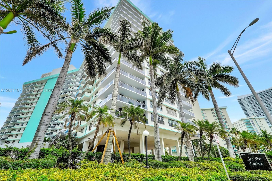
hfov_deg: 95.0
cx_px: 136
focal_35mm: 16
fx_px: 125
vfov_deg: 72.0
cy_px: 90
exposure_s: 1/800
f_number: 13
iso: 640
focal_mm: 16.5
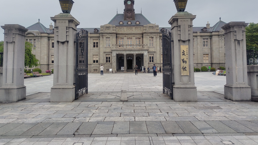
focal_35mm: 26
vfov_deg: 44.2
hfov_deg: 71.9
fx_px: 178
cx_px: 126
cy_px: 58
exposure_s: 1/1738
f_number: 1.9
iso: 50
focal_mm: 5.6
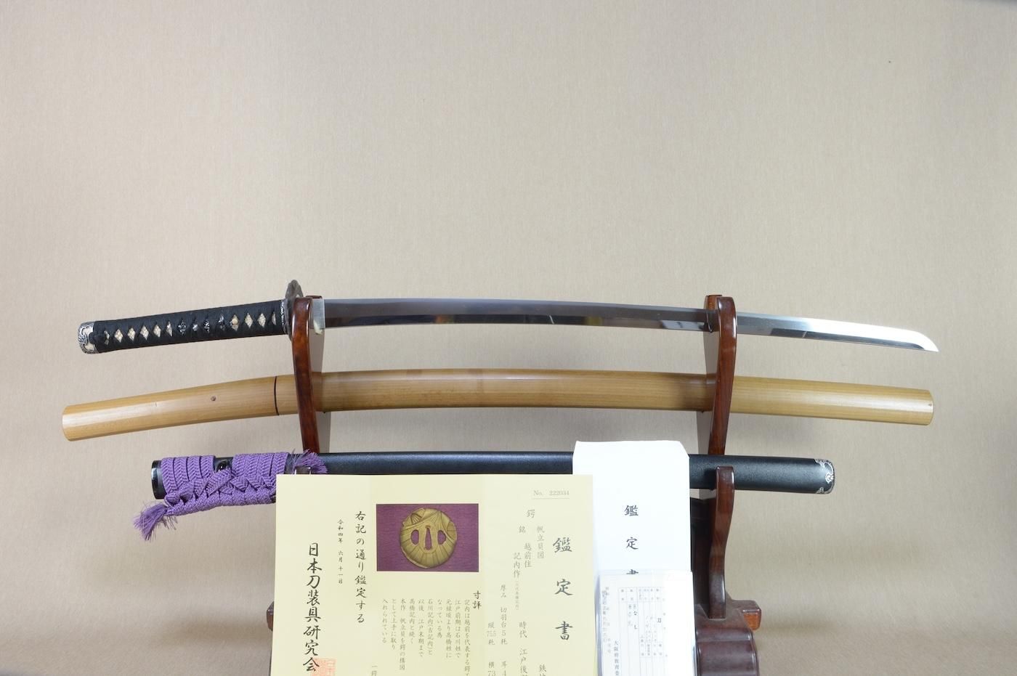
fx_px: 847
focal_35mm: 30
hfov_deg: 62.0
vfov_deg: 43.5
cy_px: 338
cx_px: 508
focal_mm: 20
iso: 400
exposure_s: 1/2
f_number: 11
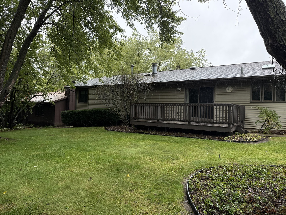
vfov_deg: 56.8
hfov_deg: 71.6
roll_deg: -0.3
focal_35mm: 24
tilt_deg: +0.5
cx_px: 143
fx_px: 198
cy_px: 108
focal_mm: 6.76
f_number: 1.78
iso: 200
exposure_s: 1/200
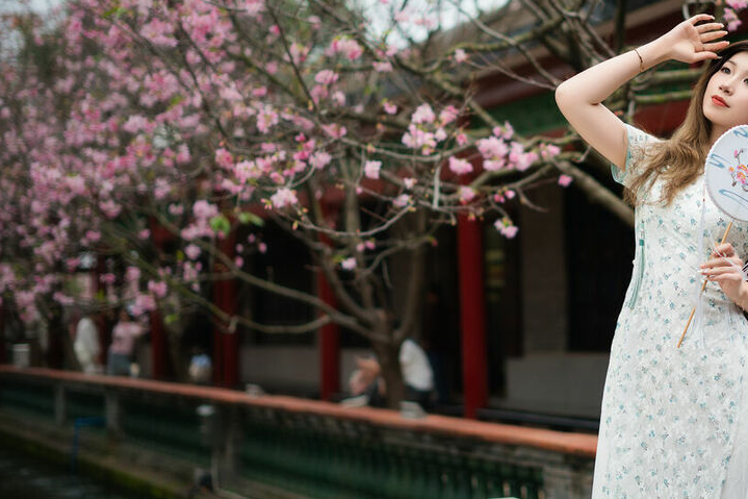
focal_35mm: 73
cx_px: 519
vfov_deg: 18.7
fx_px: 1516
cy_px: 228
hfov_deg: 27.5
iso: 100
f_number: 1.8
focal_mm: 50
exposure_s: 1/320
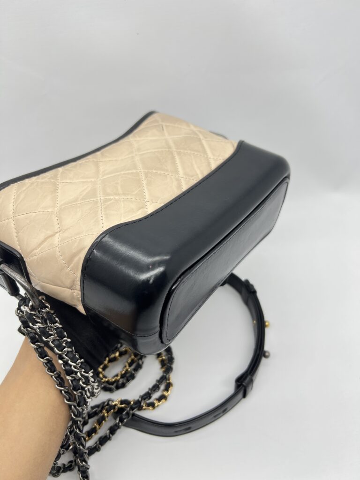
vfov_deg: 67.3
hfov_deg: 53.1
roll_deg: +0.2
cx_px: 180
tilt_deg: -41.8
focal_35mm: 26
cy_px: 240
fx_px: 361
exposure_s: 1/100
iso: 40
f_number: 1.5
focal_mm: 5.7
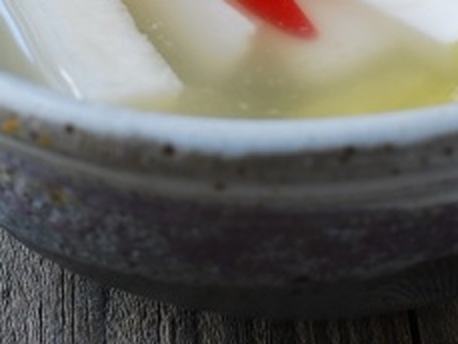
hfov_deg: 13.7
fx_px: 1898
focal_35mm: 143
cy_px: -60
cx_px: 84
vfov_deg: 10.2
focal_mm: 35
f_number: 6.3
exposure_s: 1/3
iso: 100
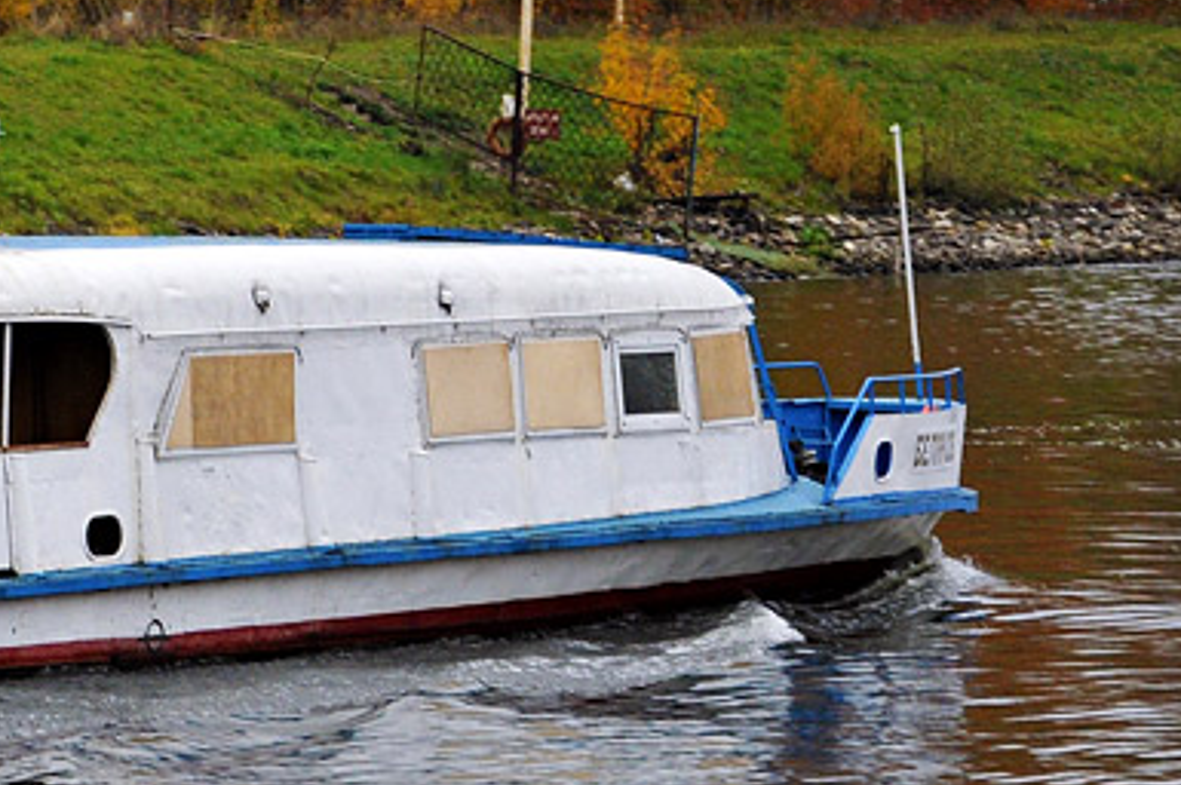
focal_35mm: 421
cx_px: -285
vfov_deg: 3.3
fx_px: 13799
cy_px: 265
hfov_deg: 4.9
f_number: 5.6
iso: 400
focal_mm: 90
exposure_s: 1/200
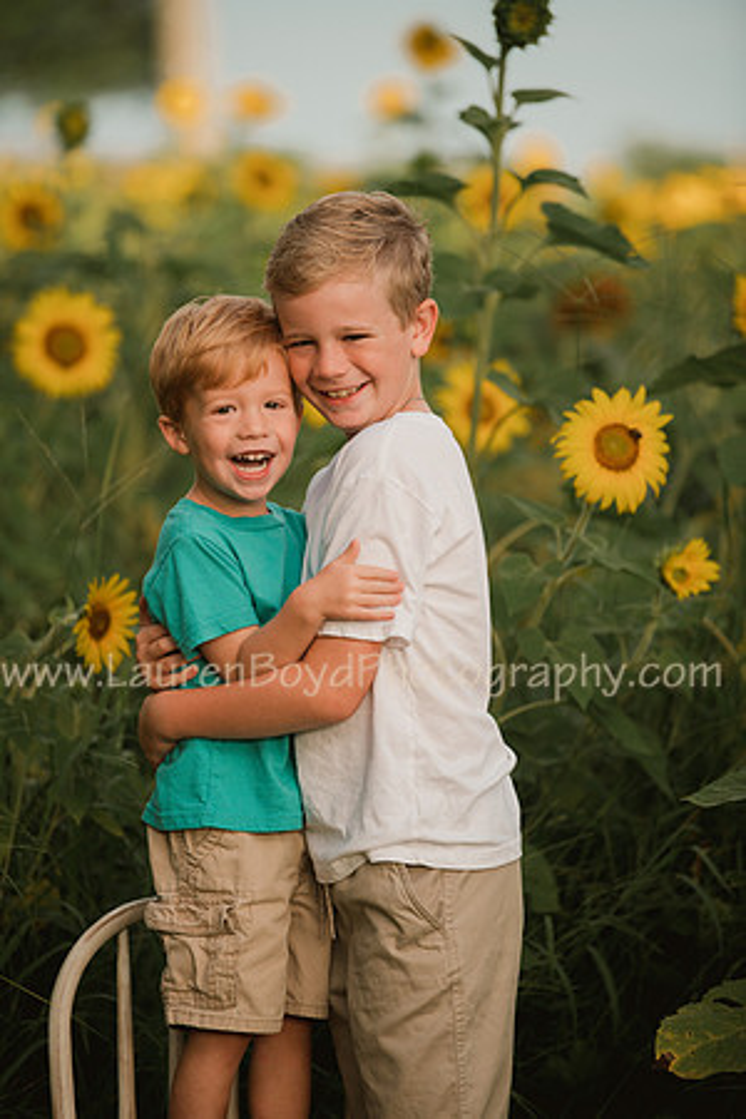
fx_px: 5284
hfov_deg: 8.1
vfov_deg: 12.1
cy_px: 560
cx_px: 373
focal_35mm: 170
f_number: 2.8
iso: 100
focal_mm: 170
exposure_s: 1/400
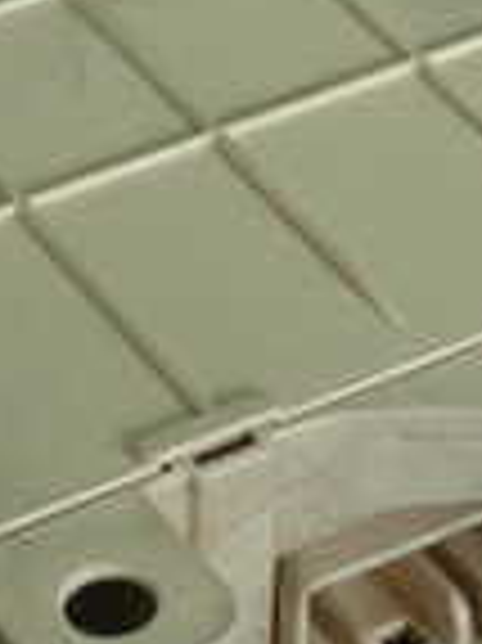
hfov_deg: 7.5
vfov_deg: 10.0
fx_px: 3663
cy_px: 122
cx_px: 392
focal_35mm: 197
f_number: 3.1
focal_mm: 8.4
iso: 320
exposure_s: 1/125
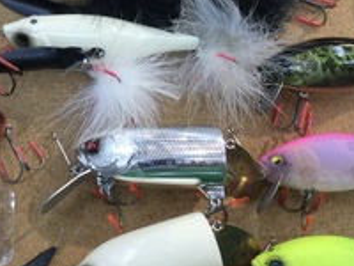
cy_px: -27
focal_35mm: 93
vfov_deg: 15.5
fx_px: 951
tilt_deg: -76.5
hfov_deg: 20.3
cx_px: -12
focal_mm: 3.3
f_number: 2.4
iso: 25
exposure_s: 1/30
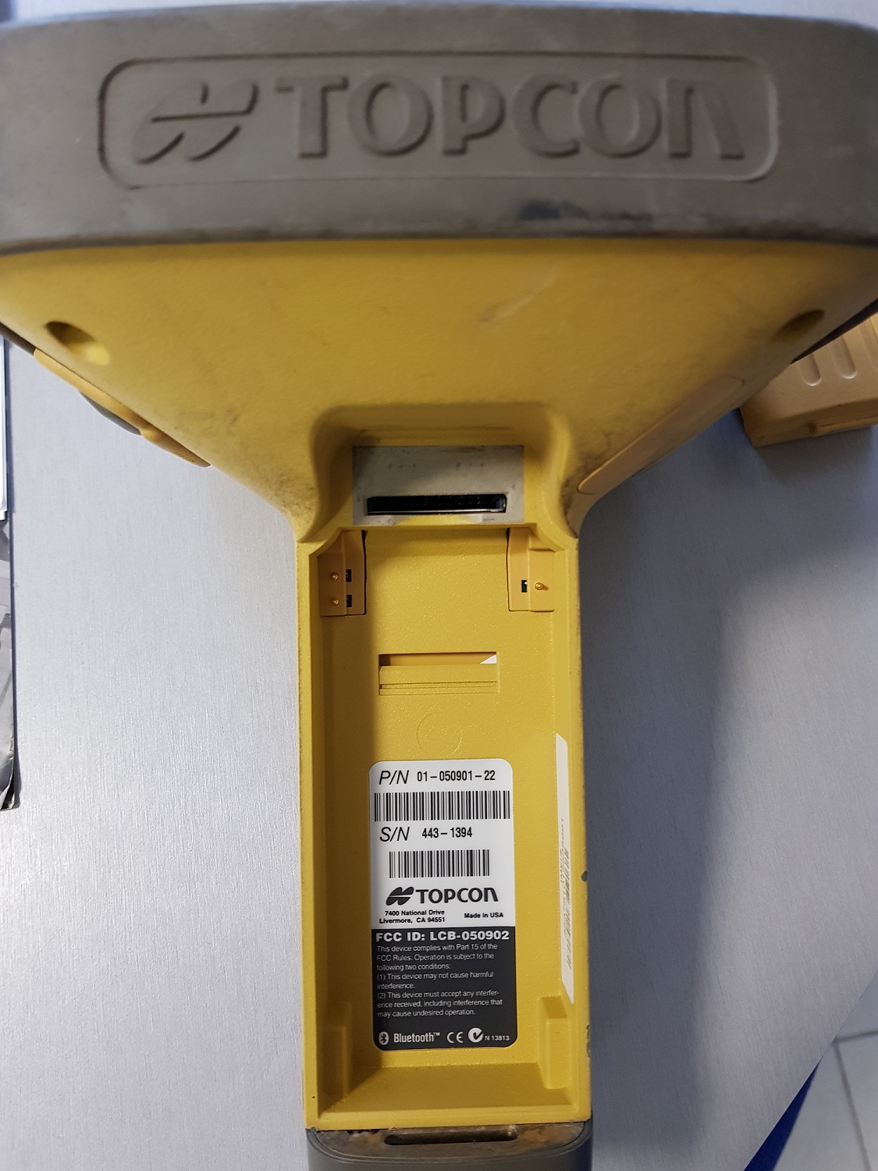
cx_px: 439
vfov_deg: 67.3
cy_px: 586
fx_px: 879
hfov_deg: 53.1
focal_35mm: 26
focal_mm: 4.2
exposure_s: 1/25
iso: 200
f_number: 1.7
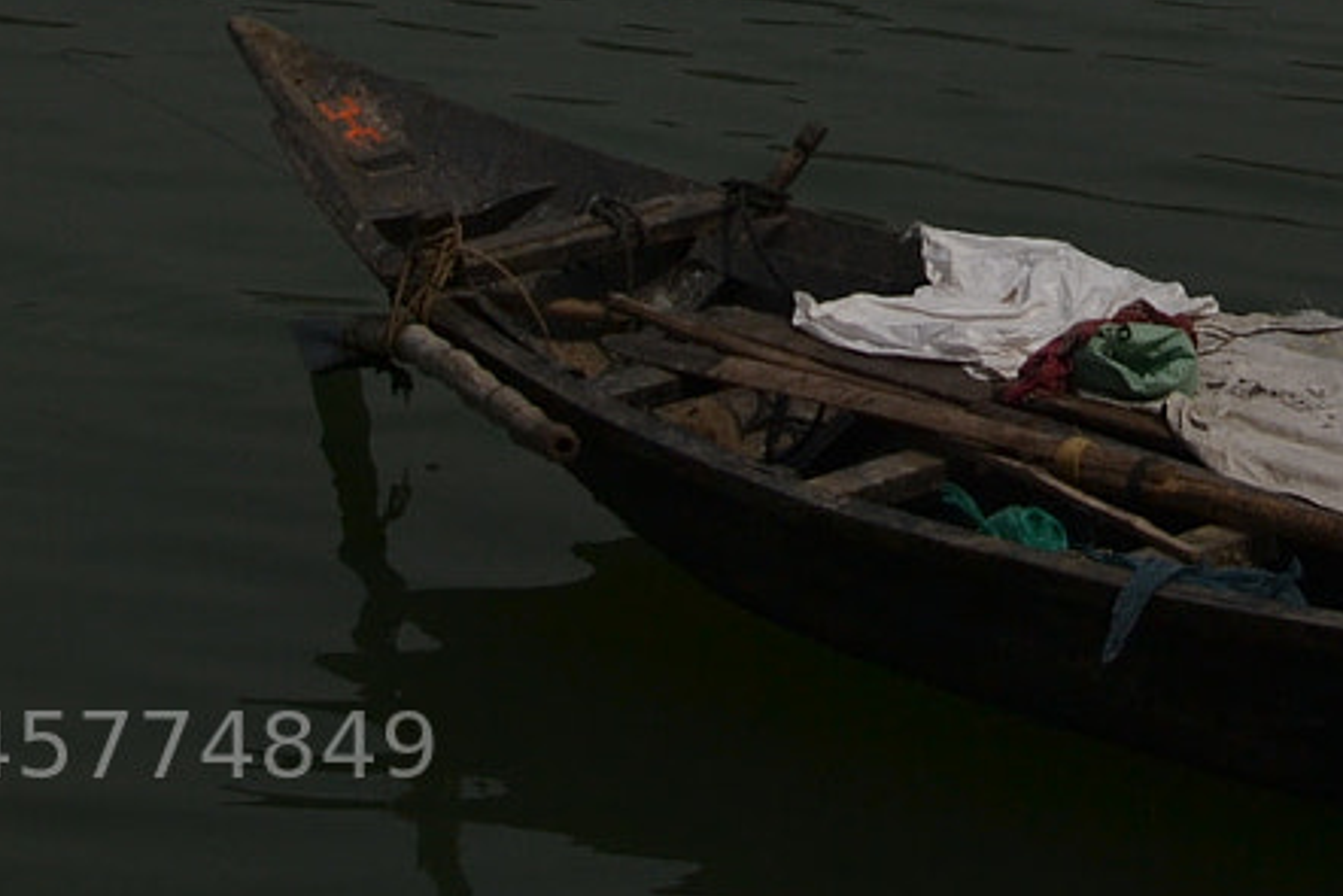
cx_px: 1276
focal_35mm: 152
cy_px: -635
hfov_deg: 13.4
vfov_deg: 8.7
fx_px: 5672
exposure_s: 1/4000
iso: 100
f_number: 5.6
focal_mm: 28
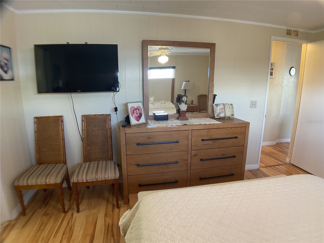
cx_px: 162
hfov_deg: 61.7
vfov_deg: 48.2
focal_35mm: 29
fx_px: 271
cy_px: 122
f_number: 1.8
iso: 100
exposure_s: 1/60
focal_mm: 3
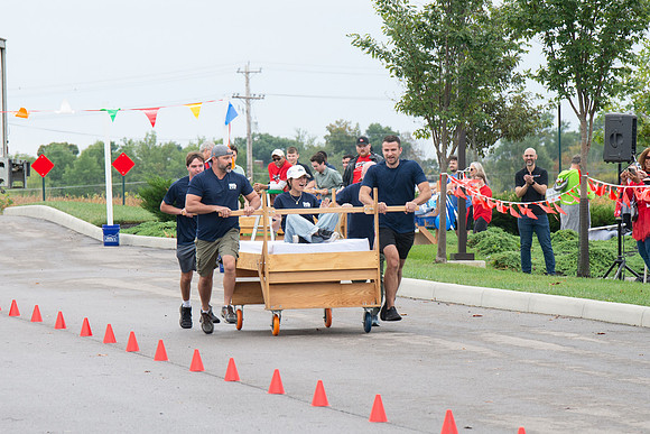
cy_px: 233
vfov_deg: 4.6
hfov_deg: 6.9
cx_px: 320
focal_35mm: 297
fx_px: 5358
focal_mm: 200
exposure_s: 1/250
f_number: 9
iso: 640
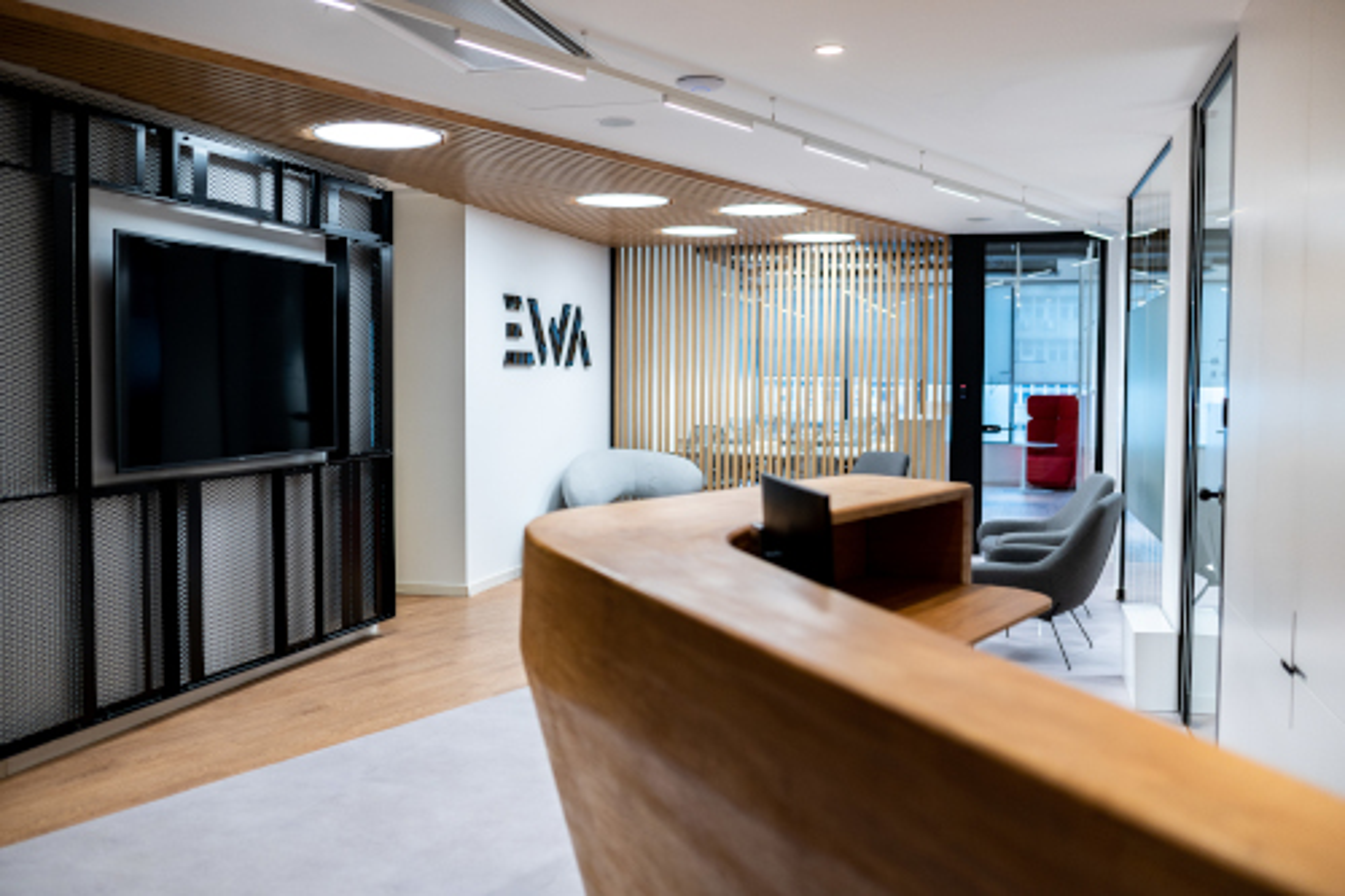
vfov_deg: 37.8
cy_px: 448
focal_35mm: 35
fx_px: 1307
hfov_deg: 54.5
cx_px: 672
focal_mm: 35
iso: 400
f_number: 2
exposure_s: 1/250
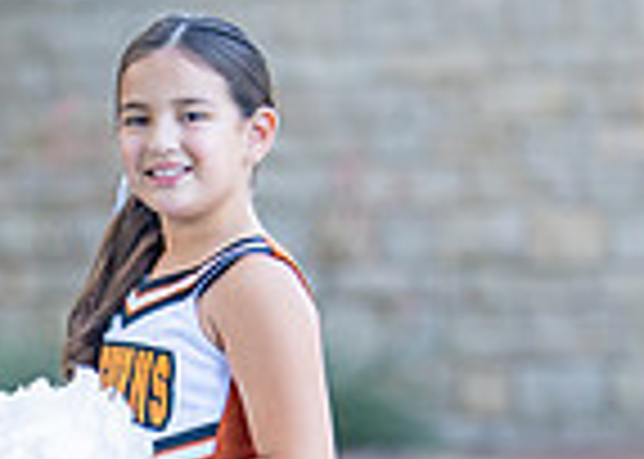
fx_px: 4040
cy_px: 503
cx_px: 102
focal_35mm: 221
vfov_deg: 6.5
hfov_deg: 9.1
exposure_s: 1/1000
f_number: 1.2
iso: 250
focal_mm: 50
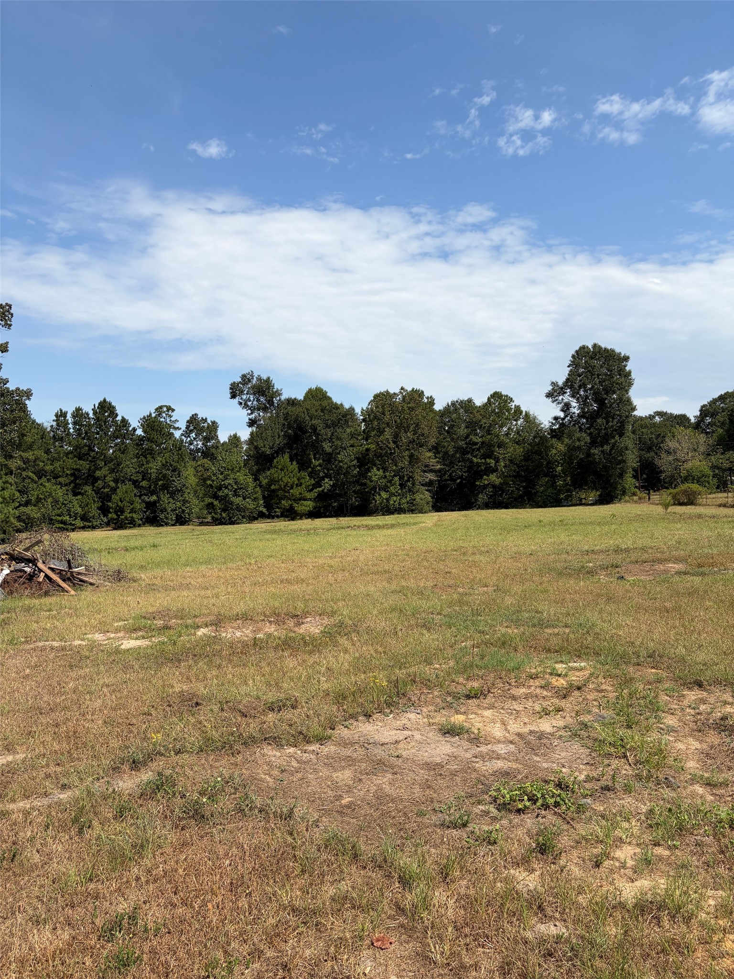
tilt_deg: +0.6
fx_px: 735
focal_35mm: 26
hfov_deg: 53.1
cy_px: 490
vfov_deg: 67.3
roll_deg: +0.0
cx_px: 367
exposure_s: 1/5348
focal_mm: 5.96
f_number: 1.6
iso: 50
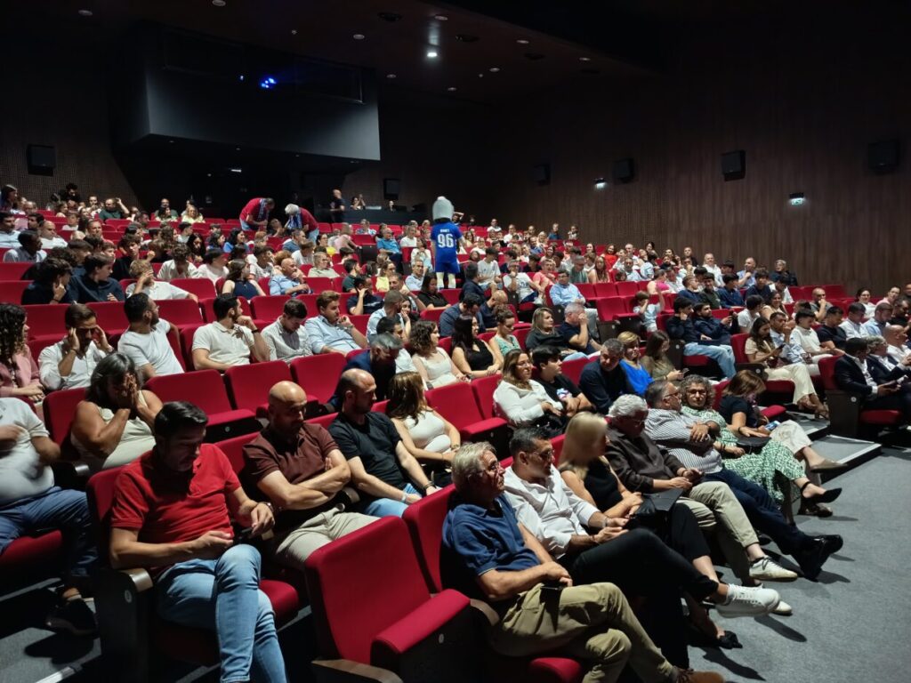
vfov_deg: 56.8
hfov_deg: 71.6
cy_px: 342
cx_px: 456
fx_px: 632
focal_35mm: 24
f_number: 1.7
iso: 2509
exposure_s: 1/16.7
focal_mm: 5.24
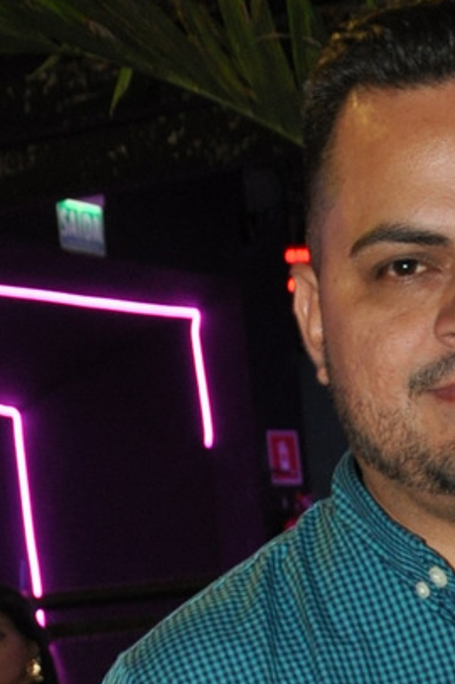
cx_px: 529
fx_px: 2355
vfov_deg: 15.5
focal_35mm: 124
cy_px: 962
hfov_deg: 10.9
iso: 800
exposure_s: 1/60
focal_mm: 24
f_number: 4
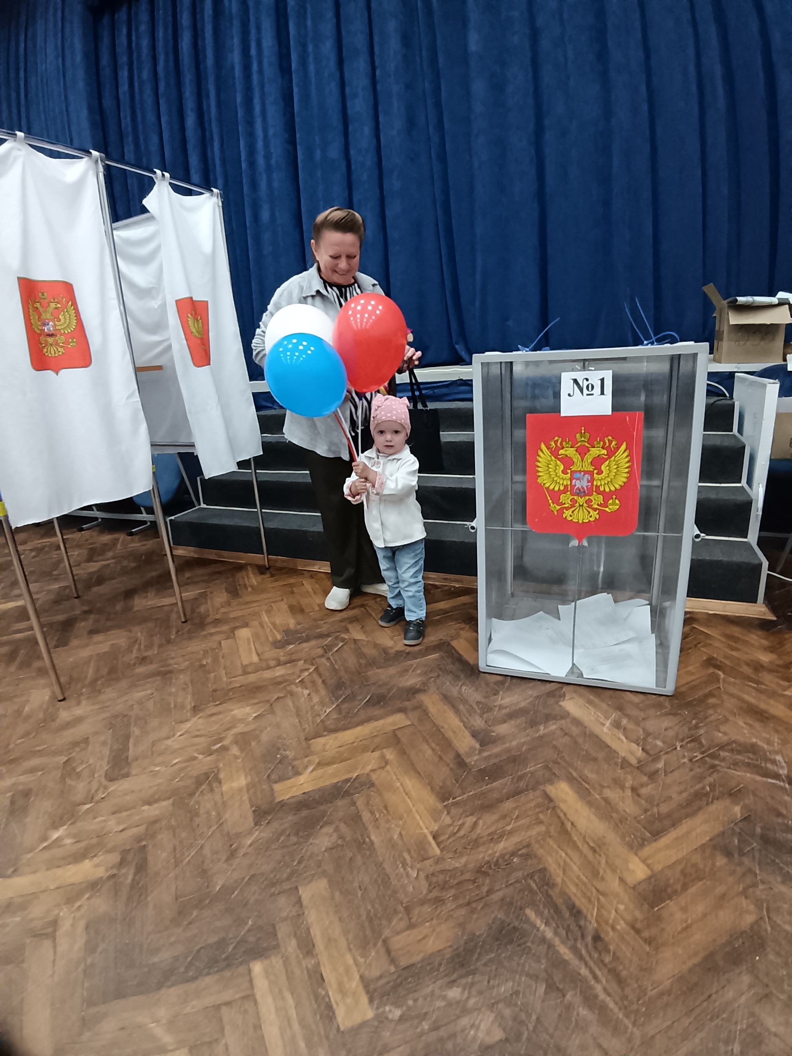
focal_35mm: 17
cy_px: 528
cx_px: 396
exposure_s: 1/33.3
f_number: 2.2
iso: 880
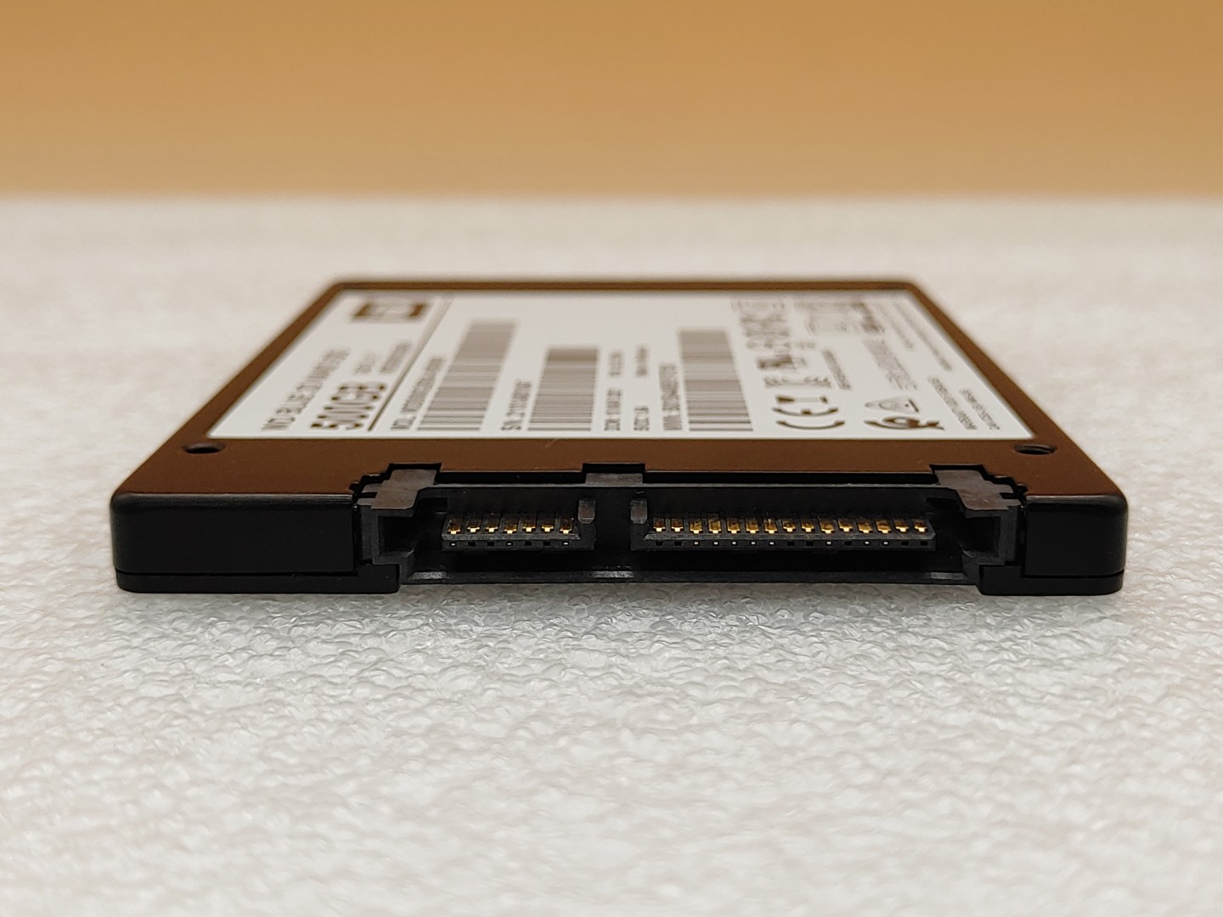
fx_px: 1731
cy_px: 458
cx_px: 612
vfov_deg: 29.7
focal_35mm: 49
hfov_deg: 38.9
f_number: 1.8
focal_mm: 4.36
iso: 50
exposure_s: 1/238
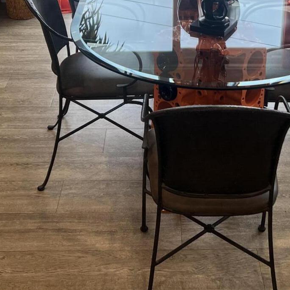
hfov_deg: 25.6
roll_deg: -1.4
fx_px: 635
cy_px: -35
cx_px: 189
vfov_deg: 24.0
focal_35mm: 67
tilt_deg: -16.3
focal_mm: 5.7
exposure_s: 1/120
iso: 64
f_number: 1.5
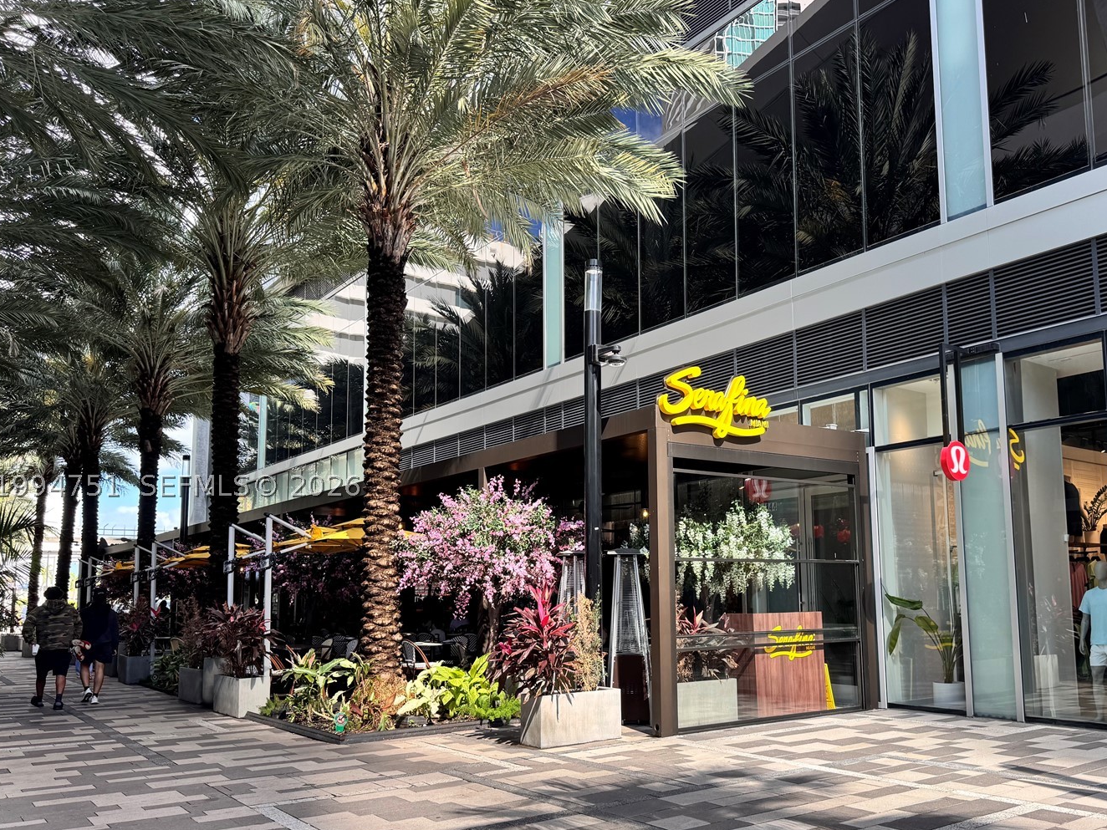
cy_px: 486
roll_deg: +0.3
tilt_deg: +6.2
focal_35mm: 29
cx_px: 617
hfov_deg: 61.5
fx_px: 927
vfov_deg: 48.0
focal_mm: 6.76
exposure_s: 1/553
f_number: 1.78
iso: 80
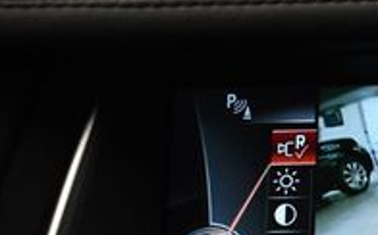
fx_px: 1235
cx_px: 594
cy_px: 231
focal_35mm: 120
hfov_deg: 15.8
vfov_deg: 10.8
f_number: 3.8
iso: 1800
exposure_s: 1/125
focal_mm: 24
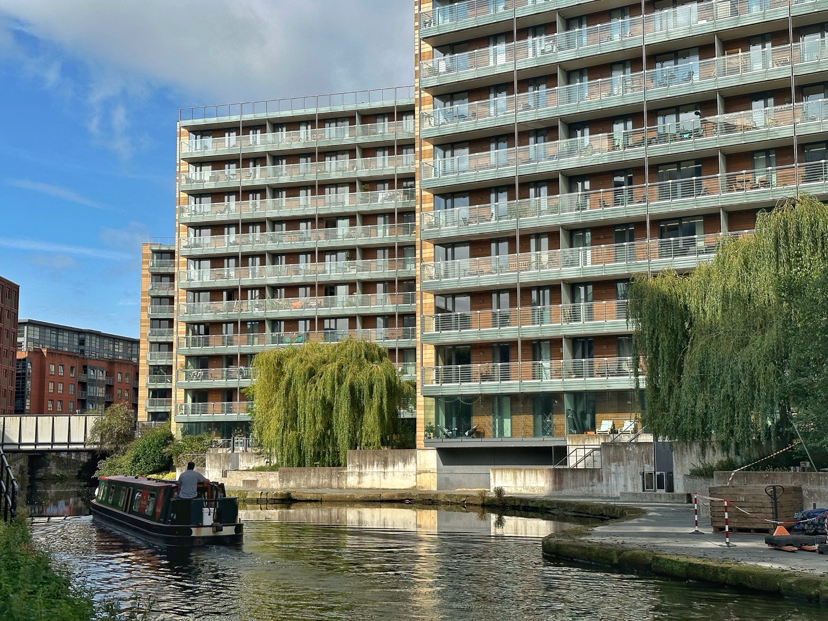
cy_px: 310
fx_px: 1148
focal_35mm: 48
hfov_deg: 39.7
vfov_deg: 30.3
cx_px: 414
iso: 64
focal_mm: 6.86
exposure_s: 1/4184
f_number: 1.78
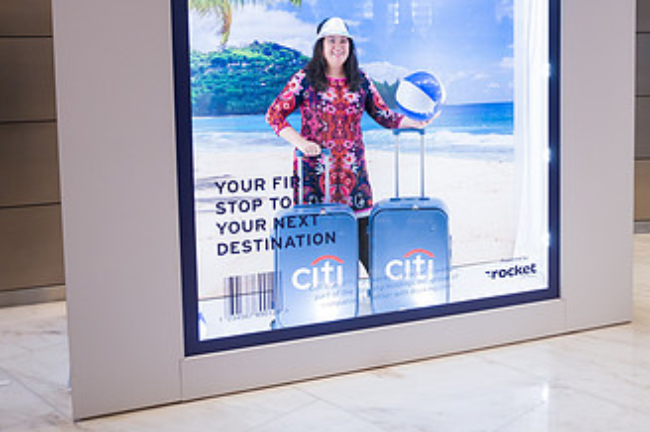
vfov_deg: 28.5
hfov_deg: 41.0
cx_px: 519
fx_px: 830
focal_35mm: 46
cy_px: 81
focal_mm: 26
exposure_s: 1/400
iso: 1000
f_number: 3.2
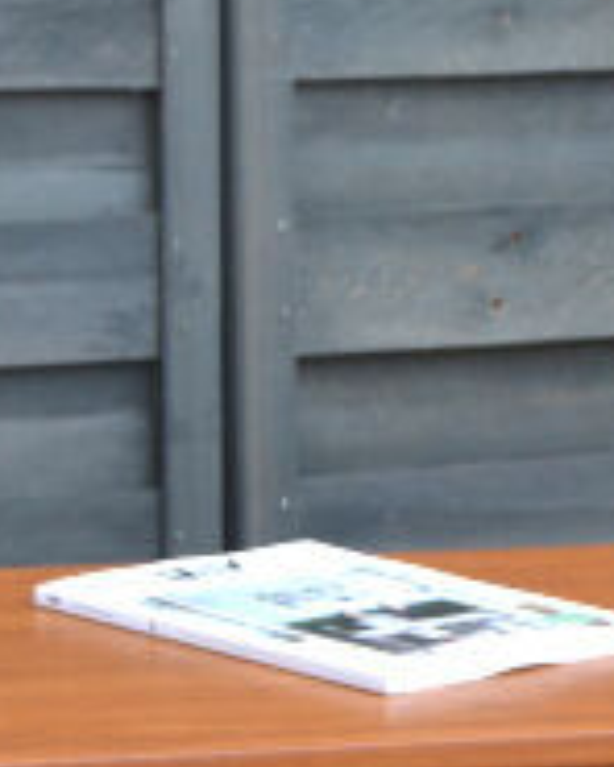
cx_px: 220
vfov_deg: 7.0
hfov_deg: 5.6
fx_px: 6224
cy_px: 1078
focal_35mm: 274
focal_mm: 40
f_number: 5
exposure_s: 1/125
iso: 280
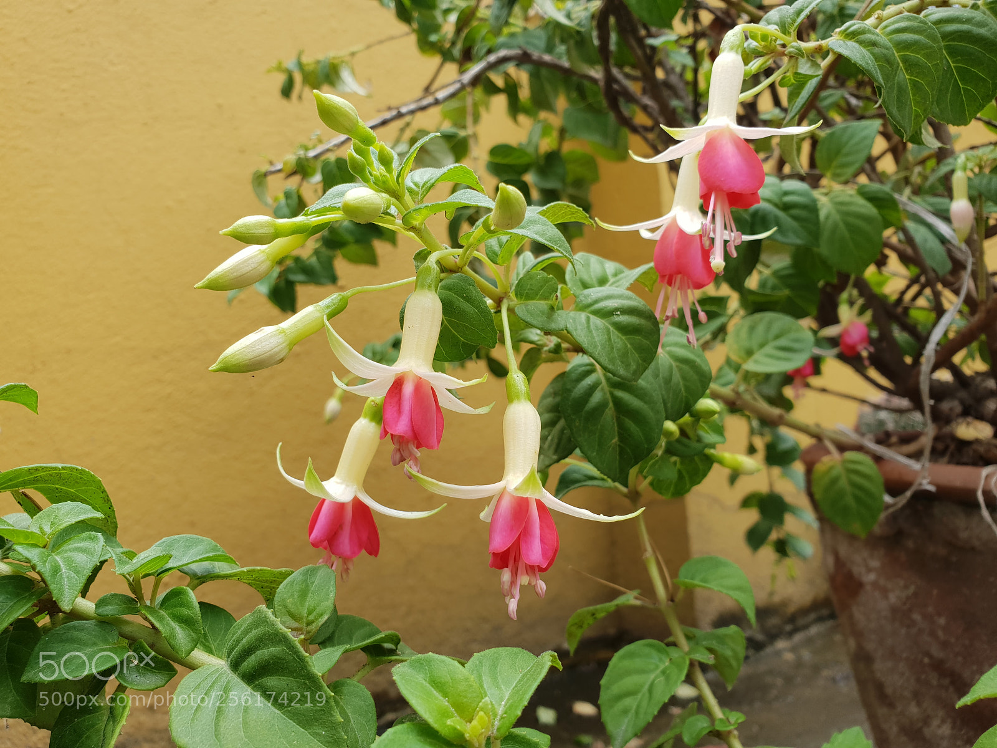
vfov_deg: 53.1
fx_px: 749
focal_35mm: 26
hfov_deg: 67.3
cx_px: 498
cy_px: 374
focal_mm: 4.3
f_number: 2.4
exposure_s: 1/267
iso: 50
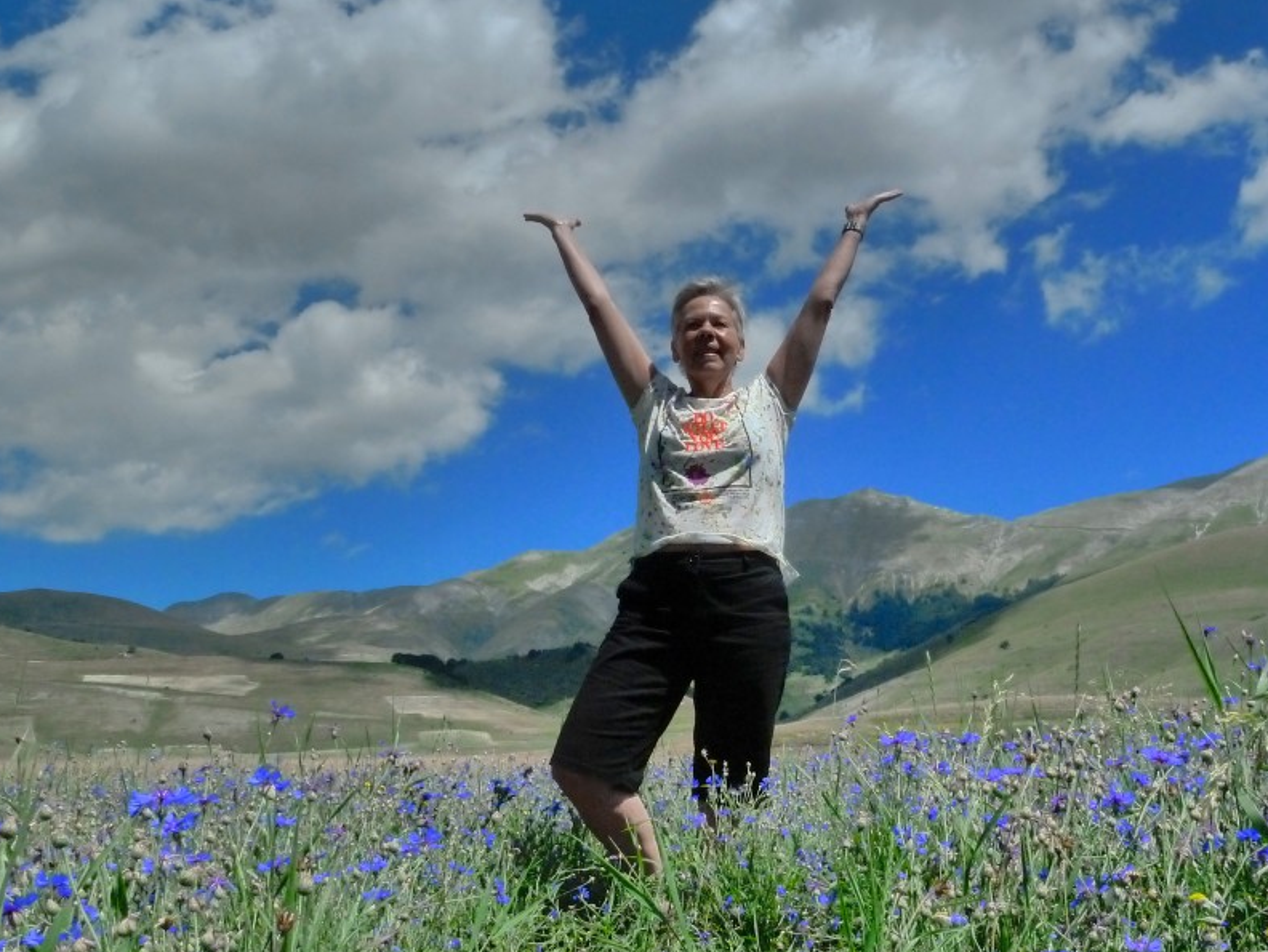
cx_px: 788
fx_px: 1429
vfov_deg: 36.9
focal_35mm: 39
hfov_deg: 47.4
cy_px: 487
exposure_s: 1/1600
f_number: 6.3
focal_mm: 5
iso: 400
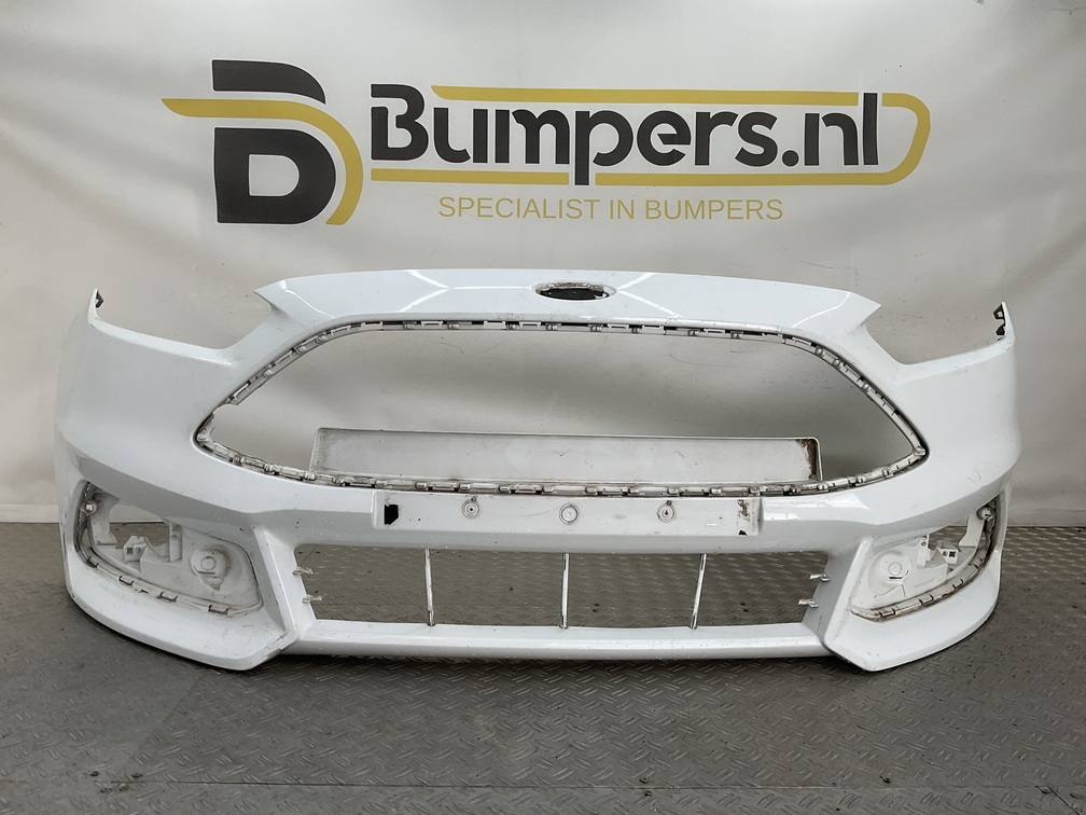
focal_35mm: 29
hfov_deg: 61.7
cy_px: 408
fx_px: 910
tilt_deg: -6.8
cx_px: 543
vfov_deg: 48.2
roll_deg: -2.2
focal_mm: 3
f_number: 1.8
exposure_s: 1/237
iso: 16
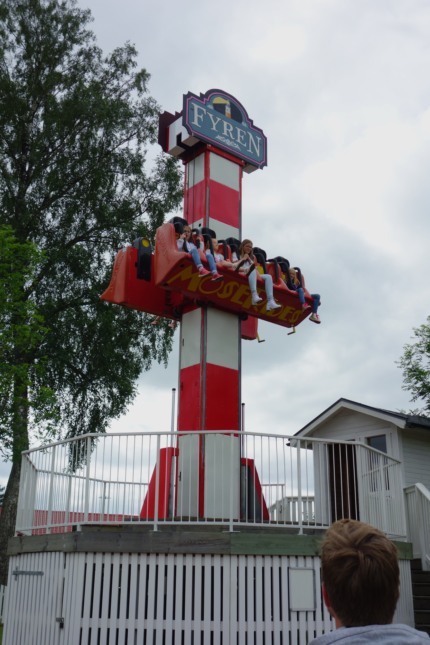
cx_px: 215
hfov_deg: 33.4
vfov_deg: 48.5
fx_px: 717
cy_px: 322
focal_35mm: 40
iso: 125
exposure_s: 1/2000
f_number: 2.8
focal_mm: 14.93
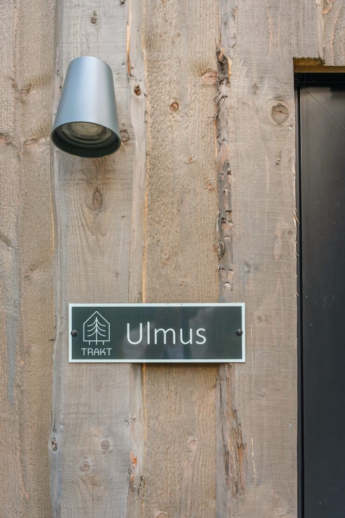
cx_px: 172
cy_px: 259
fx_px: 446
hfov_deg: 42.3
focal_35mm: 31
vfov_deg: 60.3
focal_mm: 31
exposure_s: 1/50
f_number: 2.8
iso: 100
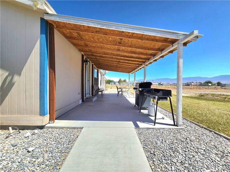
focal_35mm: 13
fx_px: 86
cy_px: 86
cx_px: 115
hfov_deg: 106.2
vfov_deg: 89.9
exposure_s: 1/3333
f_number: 2.2
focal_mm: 2.2
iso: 50
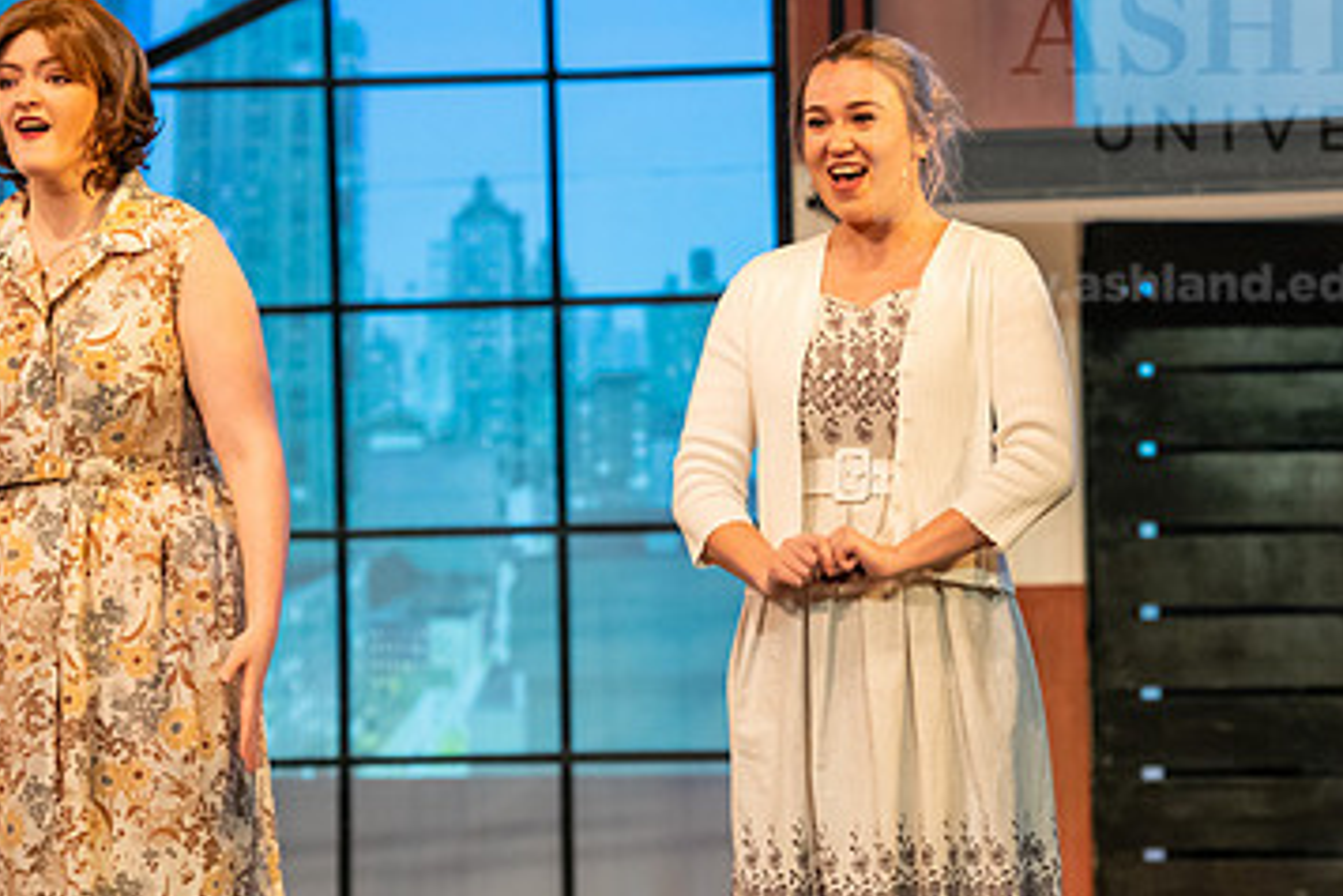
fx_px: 7274
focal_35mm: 195
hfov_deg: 10.5
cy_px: 363
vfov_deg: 7.0
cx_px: 760
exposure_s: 1/200
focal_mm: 120
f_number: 3.5
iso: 2500
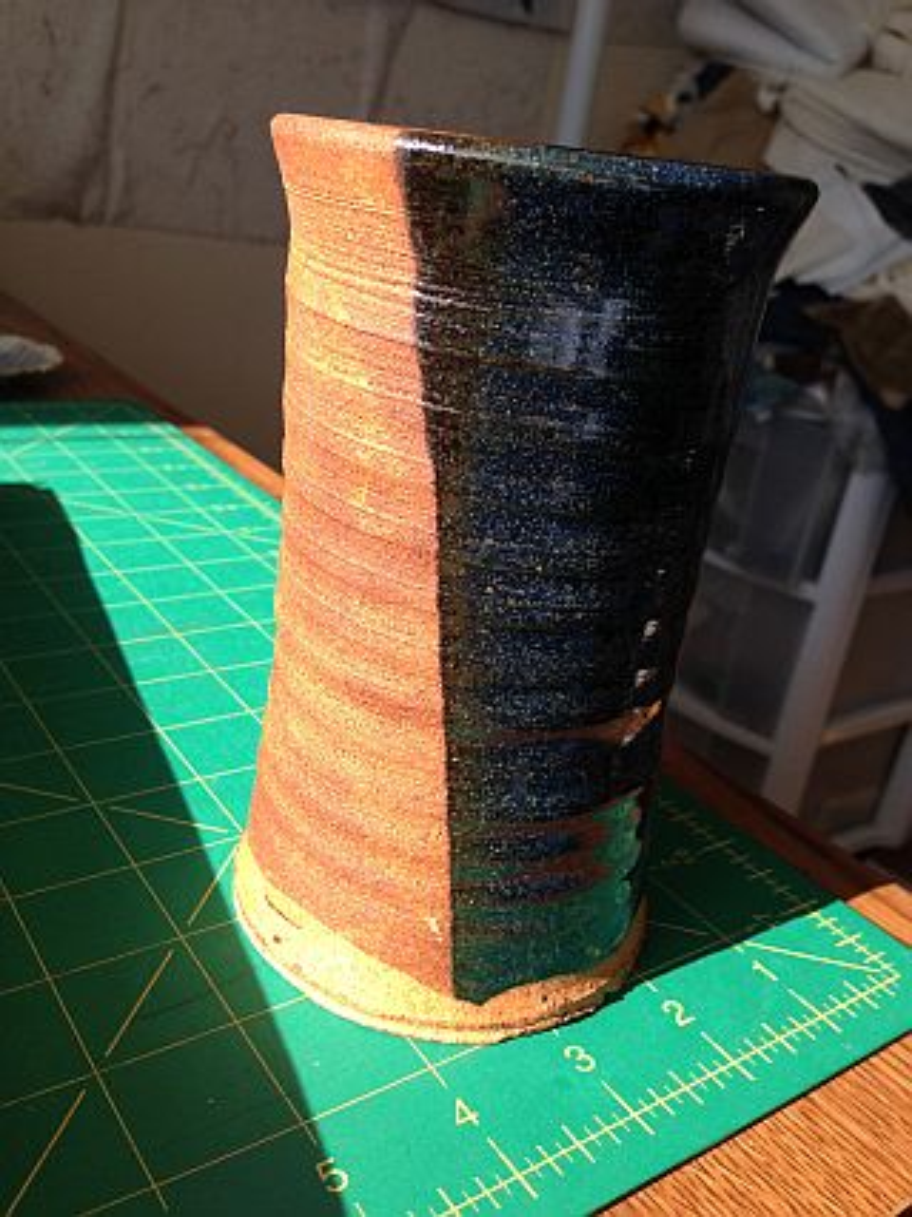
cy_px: 608
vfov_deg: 55.4
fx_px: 1160
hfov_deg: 42.9
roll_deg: -7.8
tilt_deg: -20.8
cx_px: 456
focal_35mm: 33
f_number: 2.4
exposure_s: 1/268
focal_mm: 4.12
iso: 50
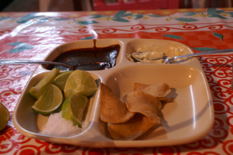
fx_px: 272
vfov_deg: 31.8
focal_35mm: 42
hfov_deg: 46.4
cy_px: 78
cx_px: 116
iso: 400
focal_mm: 28
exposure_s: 1/5
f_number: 5
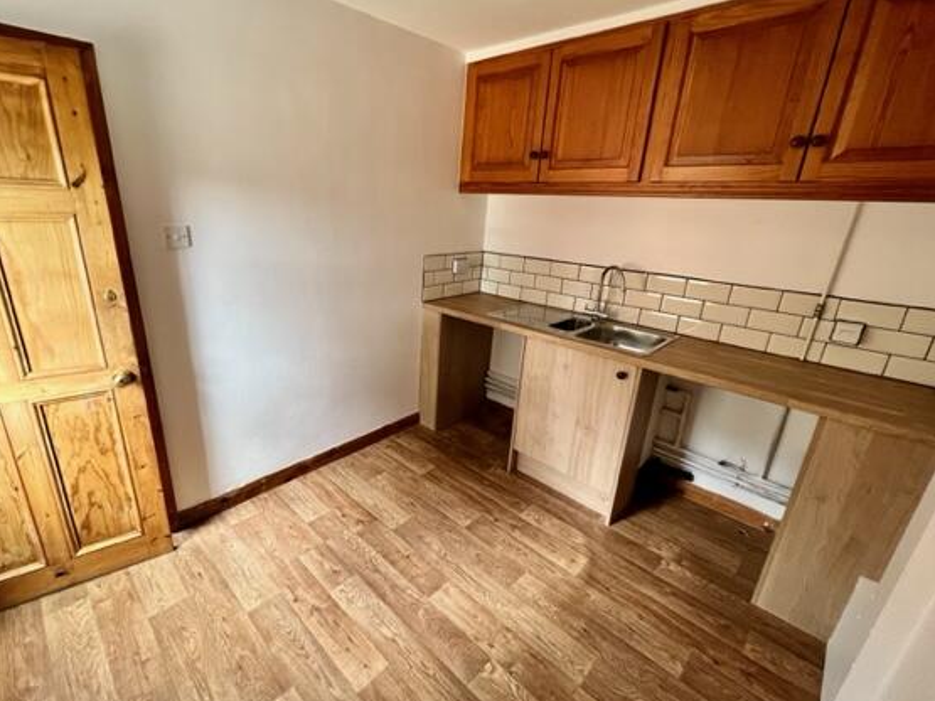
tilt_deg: -19.4
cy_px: 349
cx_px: 425
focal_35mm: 15
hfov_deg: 97.9
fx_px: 405
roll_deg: -2.2
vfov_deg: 81.7
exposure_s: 1/87
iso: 250
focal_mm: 1.57
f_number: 1.8
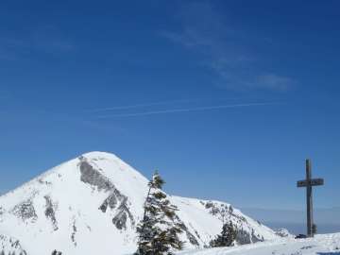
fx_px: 491
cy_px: 128
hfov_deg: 38.2
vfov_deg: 29.1
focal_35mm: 50
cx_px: 170
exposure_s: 1/1000
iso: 80
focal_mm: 9
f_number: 5.6
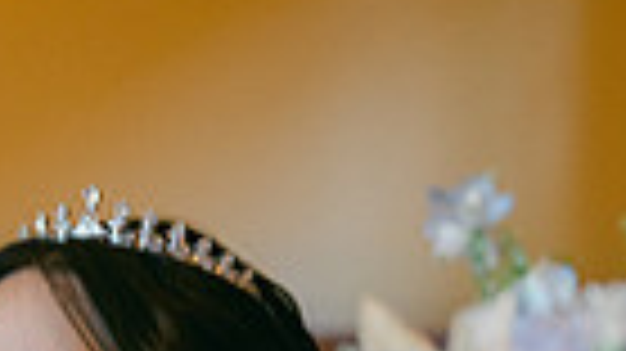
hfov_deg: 12.7
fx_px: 2804
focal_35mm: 169
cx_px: 149
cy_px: 441
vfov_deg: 7.1
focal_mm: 50
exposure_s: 1/125
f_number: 1.8
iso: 1250
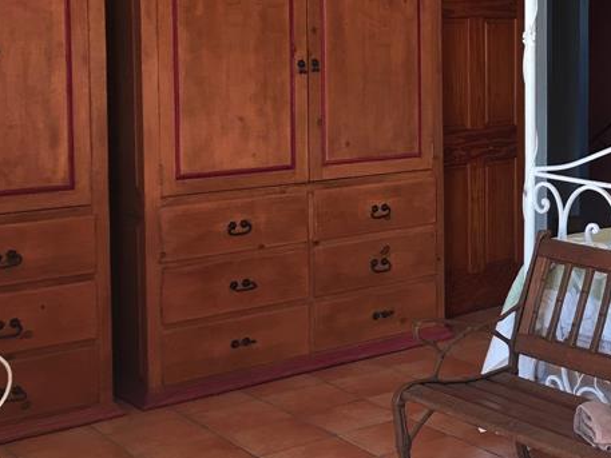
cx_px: 636
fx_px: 1148
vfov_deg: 22.3
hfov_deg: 27.7
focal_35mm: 65
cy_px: 104
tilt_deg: -3.3
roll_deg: -0.1
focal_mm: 4.15
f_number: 2.2
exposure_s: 1/30
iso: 25
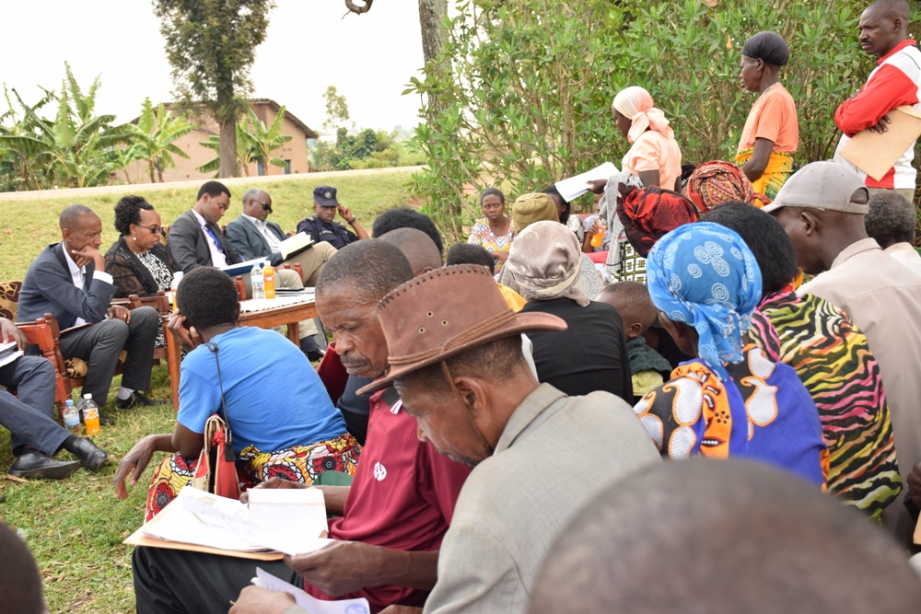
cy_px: 307
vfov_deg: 33.0
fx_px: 1036
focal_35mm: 40
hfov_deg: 47.9
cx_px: 460
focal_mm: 27
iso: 125
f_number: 5
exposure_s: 1/160
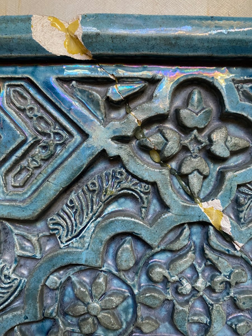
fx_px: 243
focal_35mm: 25
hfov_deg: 54.9
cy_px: 168
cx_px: 126
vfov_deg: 69.4
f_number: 1.8
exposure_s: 1/60
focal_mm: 4.25
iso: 320
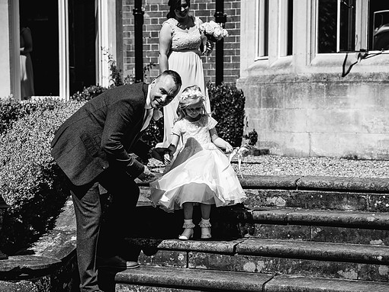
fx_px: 922
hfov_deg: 23.8
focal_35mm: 82
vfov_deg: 18.0
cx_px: 196
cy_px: 145
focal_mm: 75
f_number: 5
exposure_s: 1/1600
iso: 160
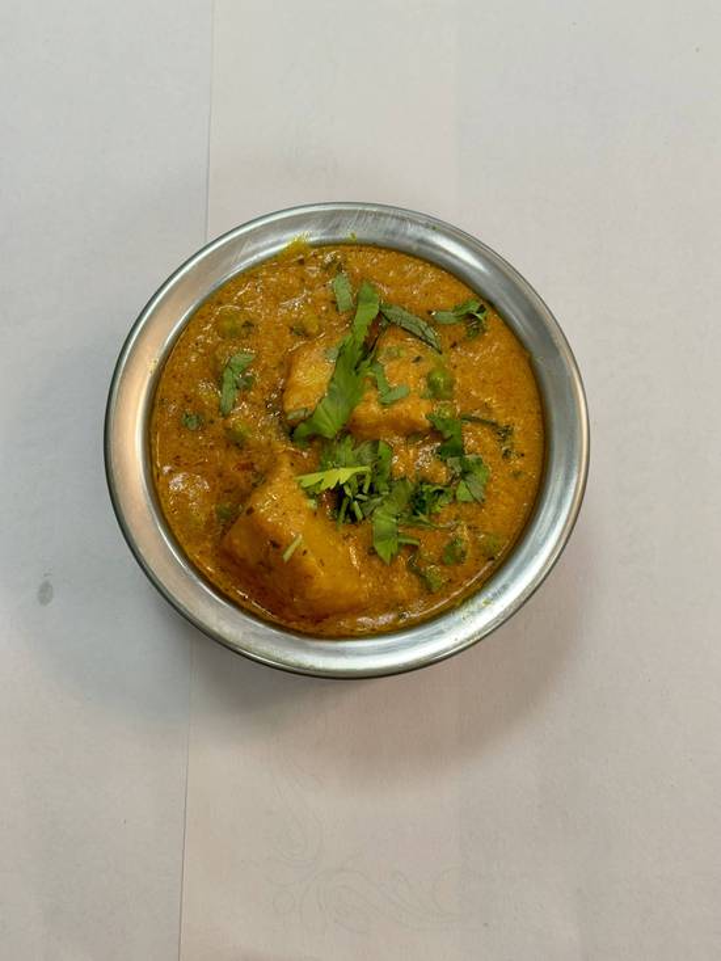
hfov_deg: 30.3
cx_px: 360
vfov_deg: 39.7
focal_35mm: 48
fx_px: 1333
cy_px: 480
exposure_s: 1/60
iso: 50
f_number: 1.78
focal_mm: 6.76
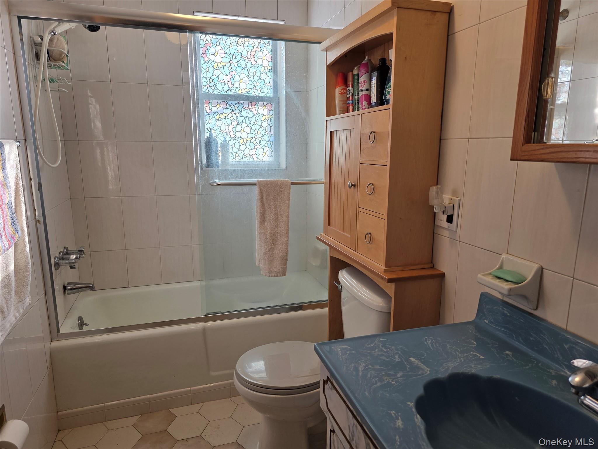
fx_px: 397
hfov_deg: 73.9
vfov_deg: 58.9
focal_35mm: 23
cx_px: 299
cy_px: 224
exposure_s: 1/120
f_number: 1.7
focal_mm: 6.3
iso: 64
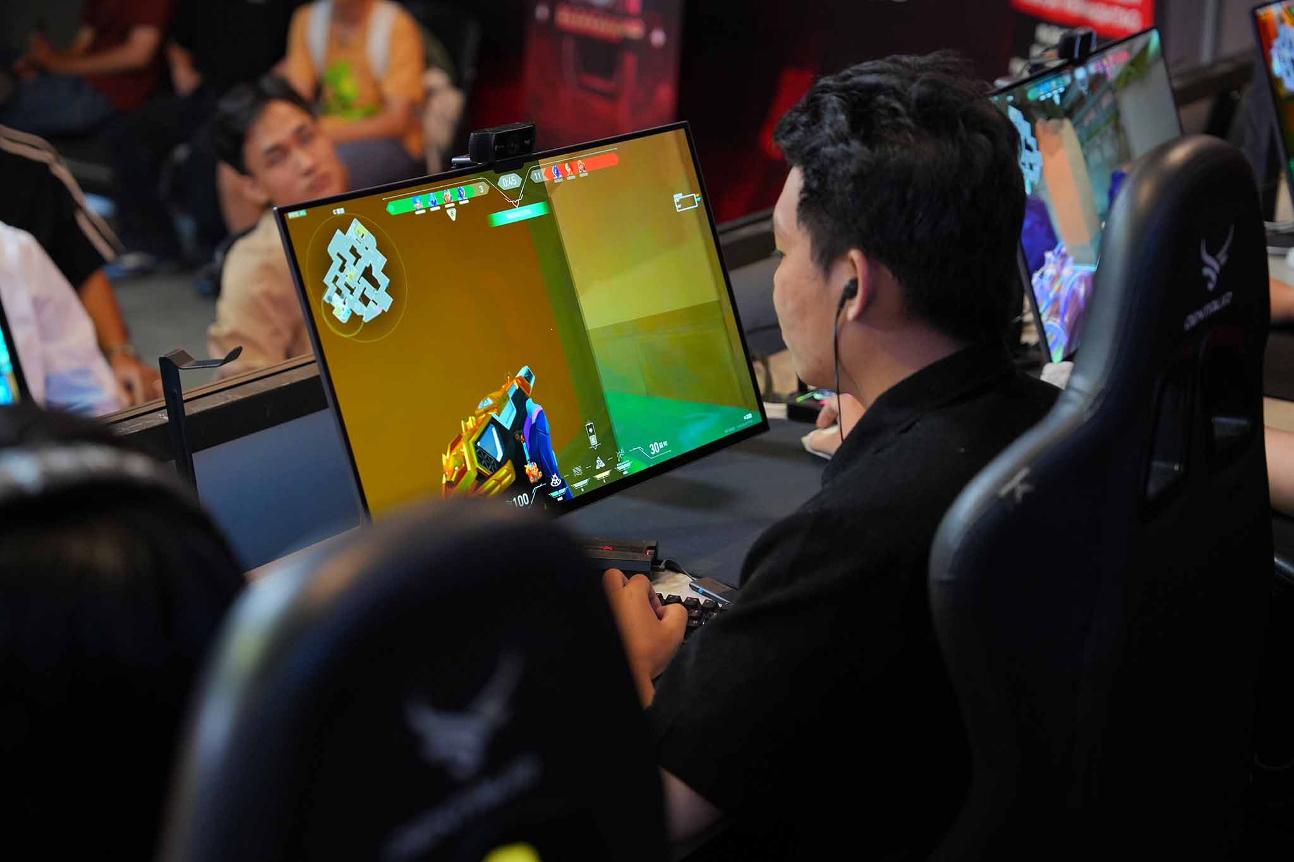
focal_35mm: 62
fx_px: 2228
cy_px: 431
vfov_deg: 21.9
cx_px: 647
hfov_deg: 32.4
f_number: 2.8
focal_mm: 62
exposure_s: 1/160
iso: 2000
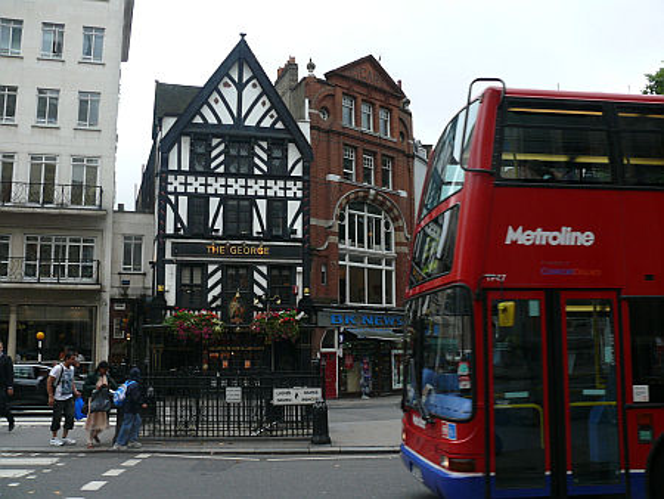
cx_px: 332
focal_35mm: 35
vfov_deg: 40.7
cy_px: 250
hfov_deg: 52.6
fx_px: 672
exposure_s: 1/125
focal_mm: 7.4
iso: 100
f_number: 4
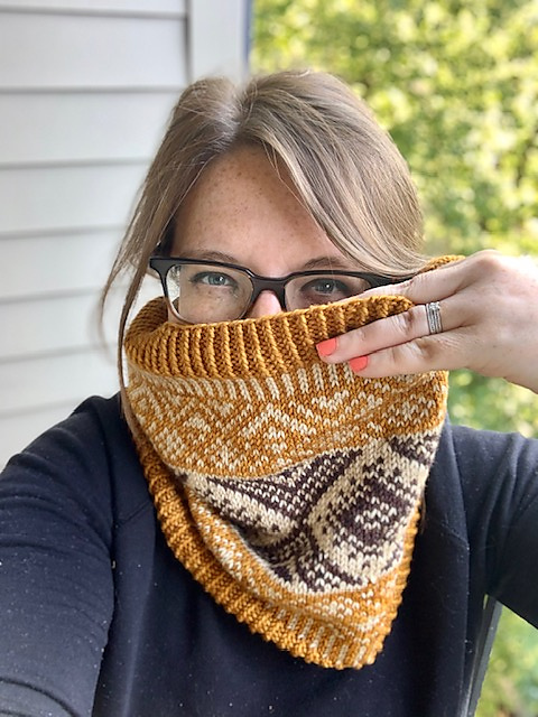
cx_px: 269
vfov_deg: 56.8
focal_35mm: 32
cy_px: 358
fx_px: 663
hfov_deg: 44.2
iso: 80
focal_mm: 2.87
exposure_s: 1/60
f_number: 2.2
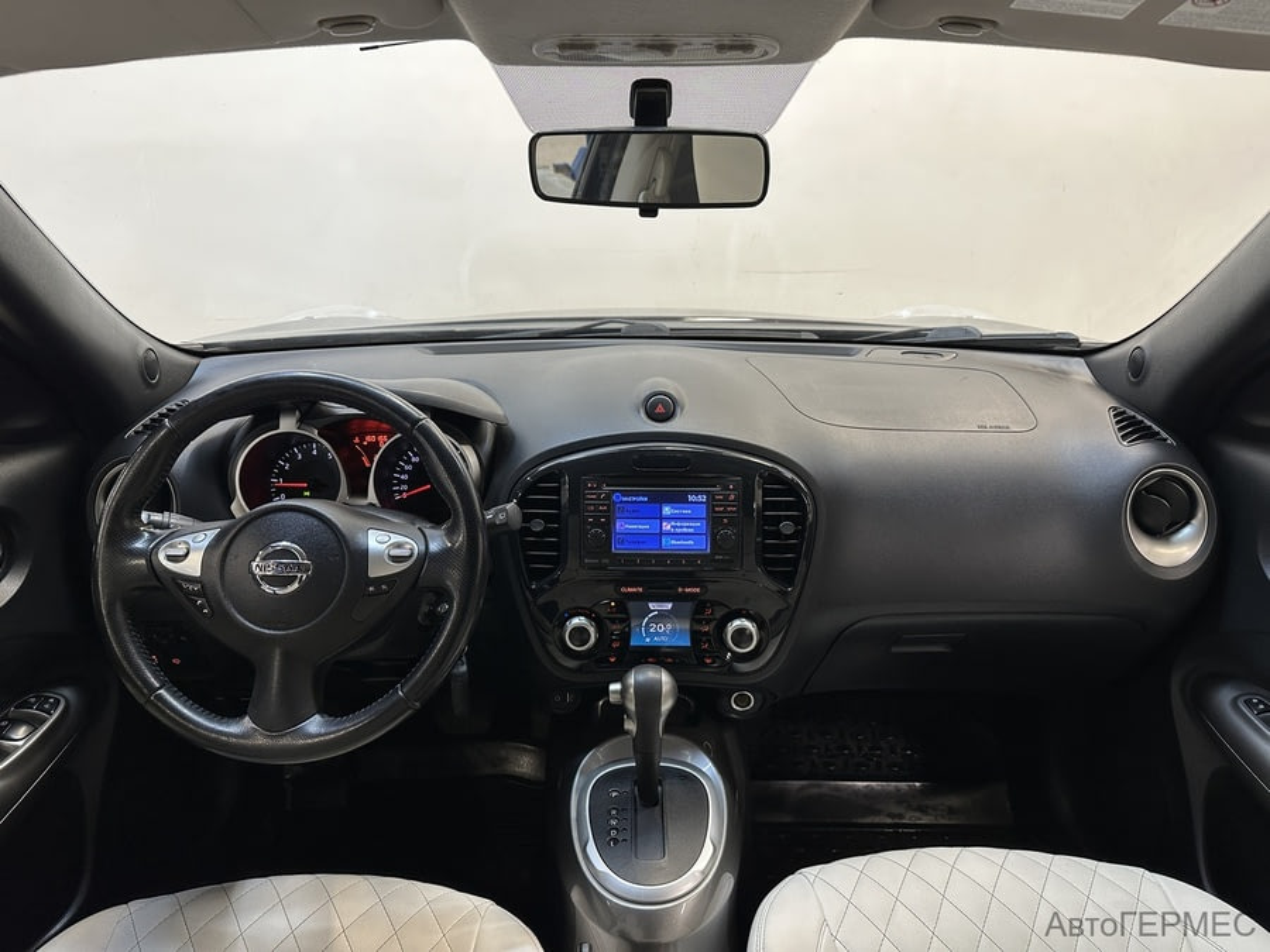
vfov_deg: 56.8
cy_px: 476
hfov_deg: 71.6
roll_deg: +0.2
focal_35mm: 24
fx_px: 881
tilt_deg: -19.1
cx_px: 635
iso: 160
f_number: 1.78
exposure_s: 1/50
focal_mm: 6.86
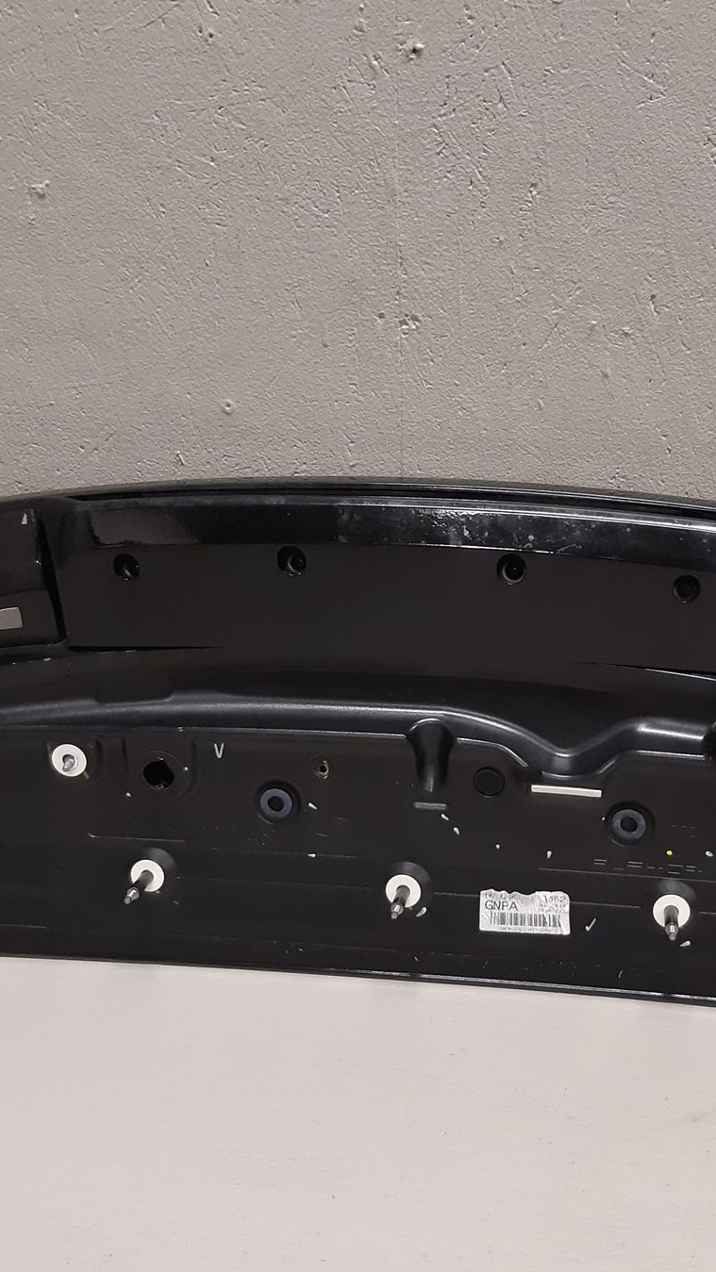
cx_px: 419
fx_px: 1451
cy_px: 656
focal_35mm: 43
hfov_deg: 27.7
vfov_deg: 47.3
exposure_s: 1/60
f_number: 1.7
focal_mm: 3.93
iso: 200
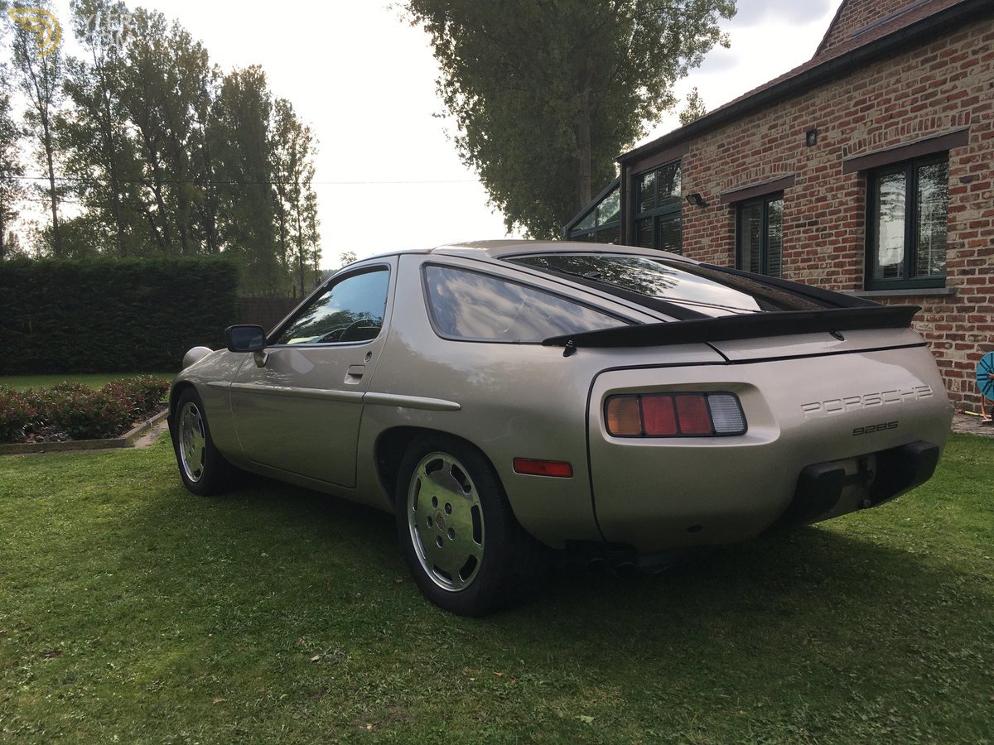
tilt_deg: -3.7
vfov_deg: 48.2
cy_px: 372
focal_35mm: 29
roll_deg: +1.0
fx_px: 833
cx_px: 497
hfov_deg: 61.7
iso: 25
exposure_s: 1/864
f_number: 2.2
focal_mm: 4.15
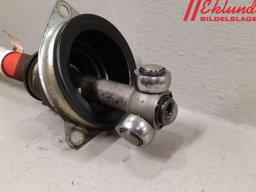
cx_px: 130
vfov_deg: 51.3
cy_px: 99
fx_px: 200
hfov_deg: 65.3
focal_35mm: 27
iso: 250
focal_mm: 3.93
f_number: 1.7
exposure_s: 1/50
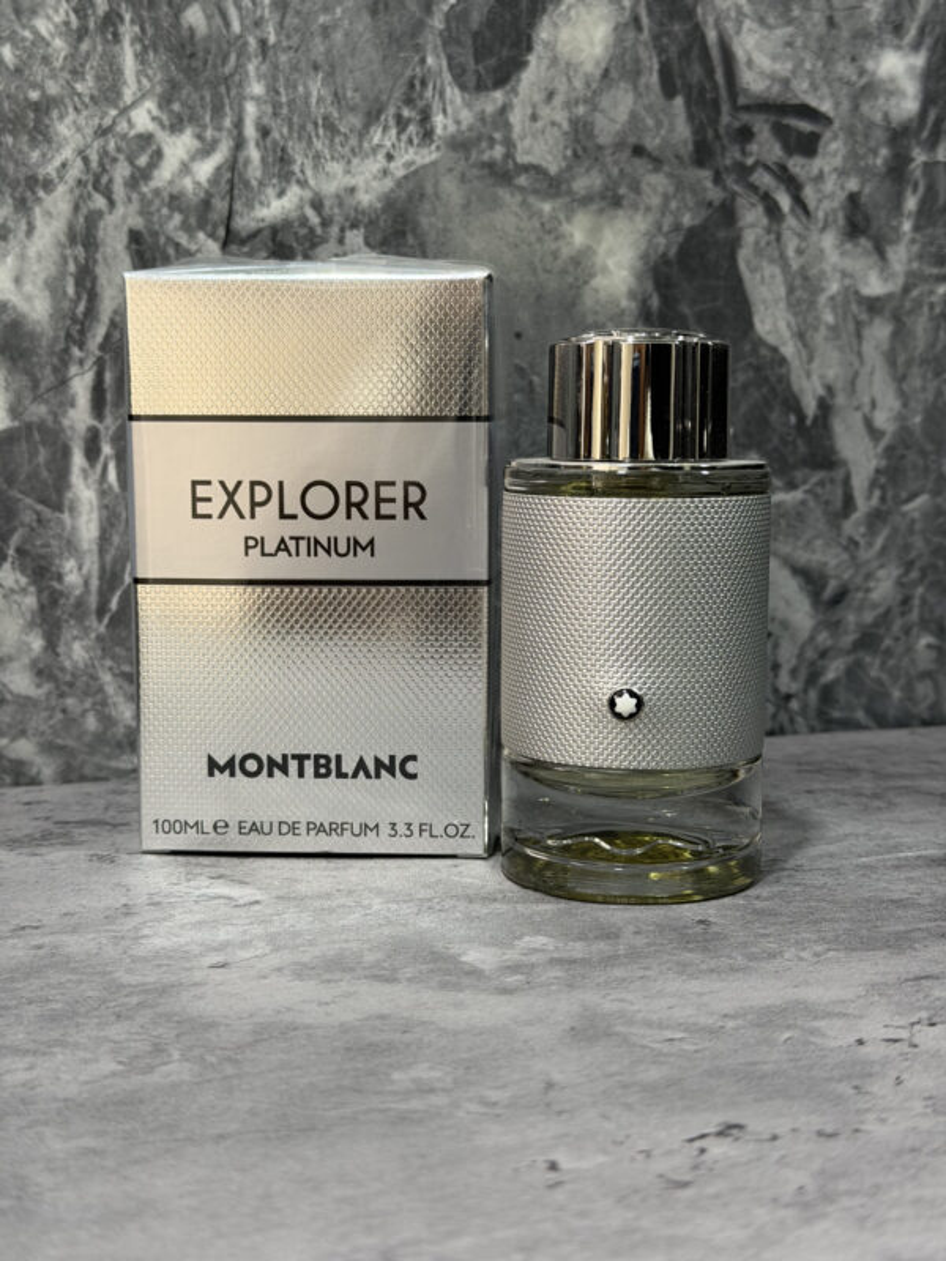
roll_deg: -0.3
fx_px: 1749
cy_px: 630
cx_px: 473
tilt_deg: -6.7
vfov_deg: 39.7
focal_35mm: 48
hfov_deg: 30.3
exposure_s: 1/40
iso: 320
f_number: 1.78
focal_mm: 6.76
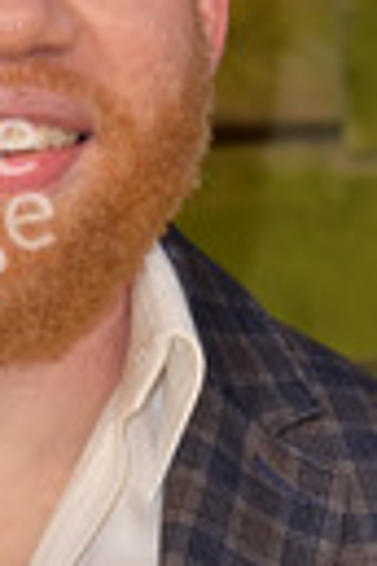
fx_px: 7320
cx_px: -42
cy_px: 443
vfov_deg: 4.4
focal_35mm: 466
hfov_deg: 2.9
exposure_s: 1/250
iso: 320
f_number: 7.1
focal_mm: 150
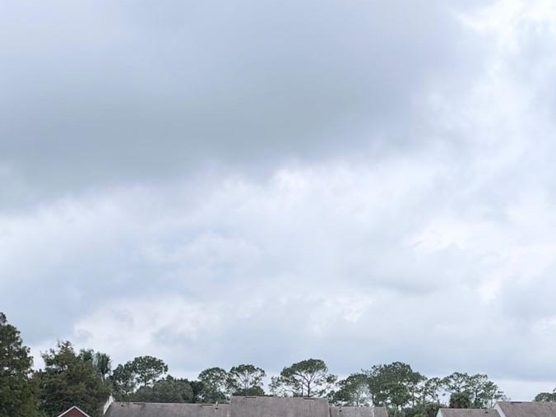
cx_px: 409
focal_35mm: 71
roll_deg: -0.3
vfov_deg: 19.8
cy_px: 459
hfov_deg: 27.1
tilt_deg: +0.4
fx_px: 1140
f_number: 1.8
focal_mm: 6.93
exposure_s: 1/2762
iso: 64
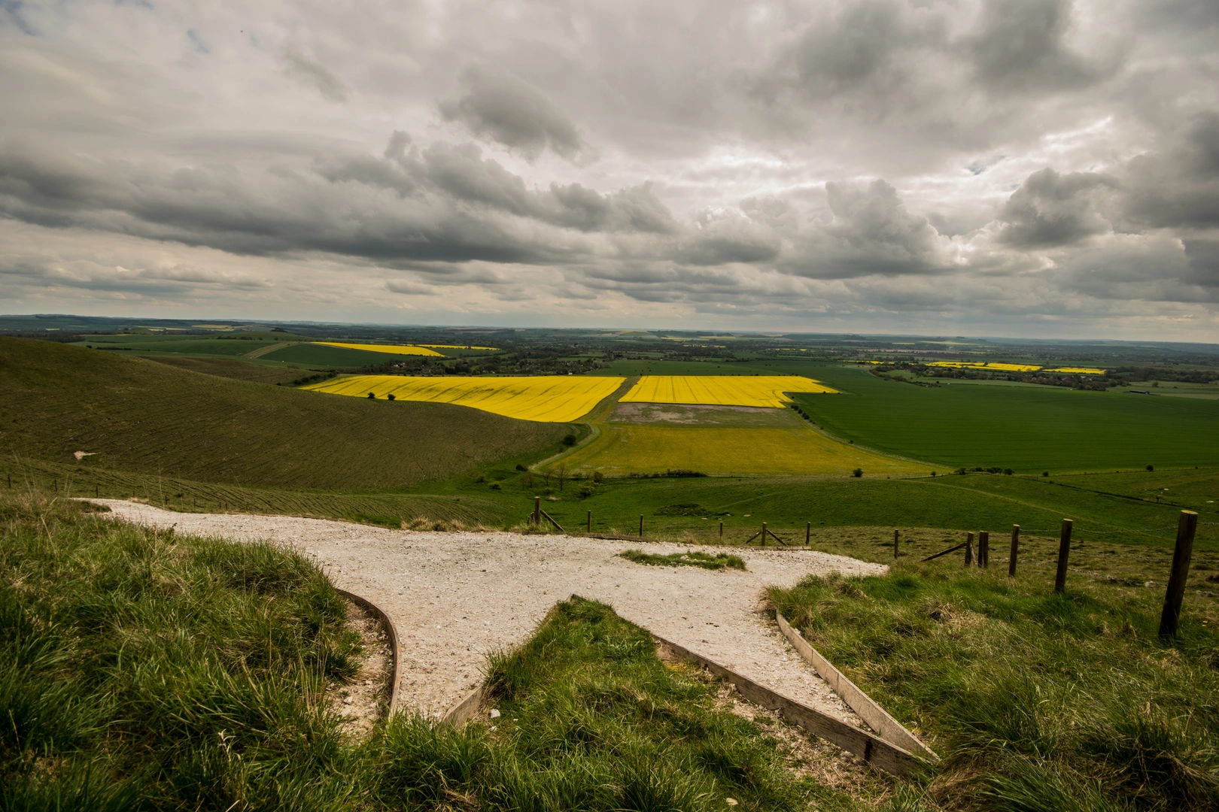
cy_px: 406
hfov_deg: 100.4
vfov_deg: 77.3
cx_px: 610
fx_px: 508
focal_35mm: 15
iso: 100
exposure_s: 1/80
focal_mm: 10
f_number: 11
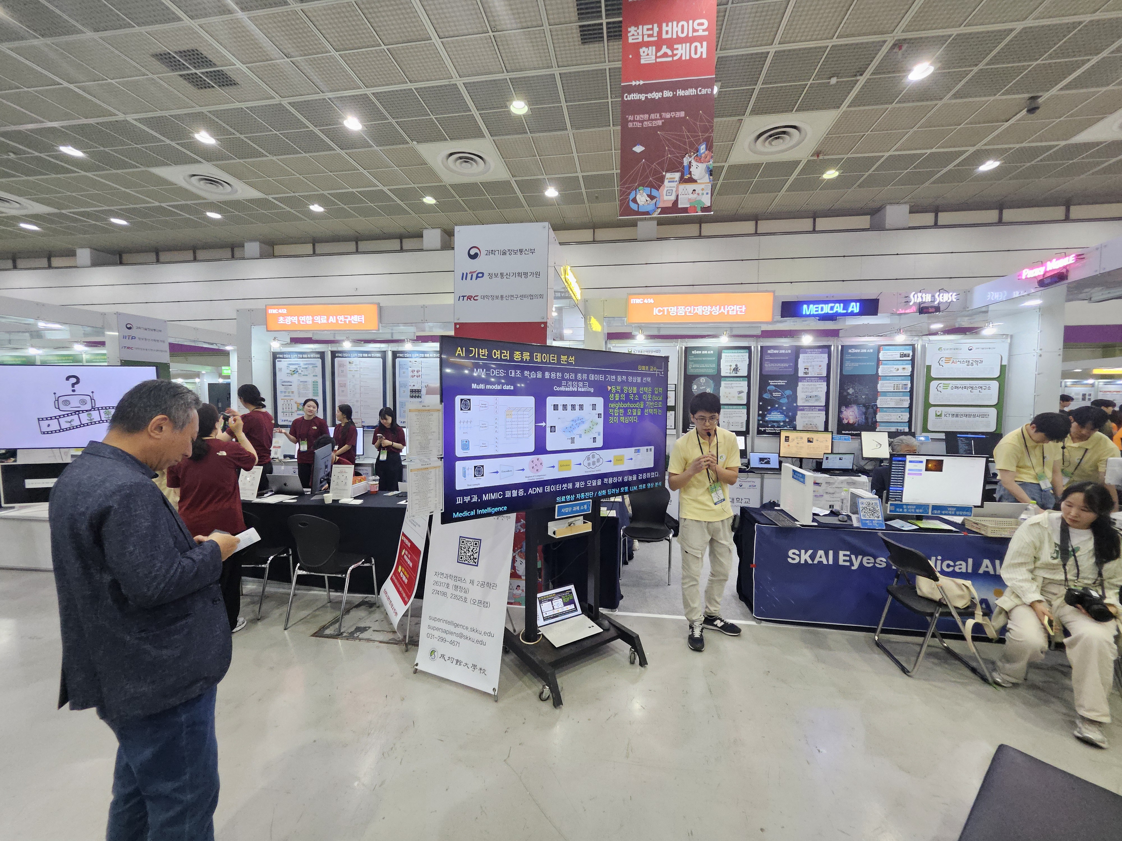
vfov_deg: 89.9
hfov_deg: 106.2
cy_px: 420
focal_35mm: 13
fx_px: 421
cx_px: 561
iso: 250
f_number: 2.2
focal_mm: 1.7
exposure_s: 1/60
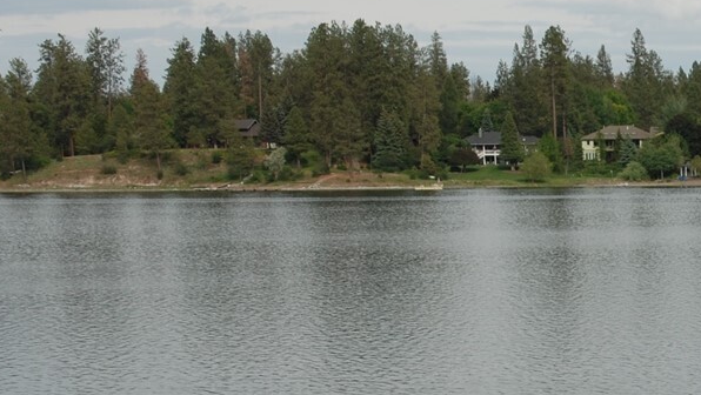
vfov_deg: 9.3
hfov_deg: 15.8
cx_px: 873
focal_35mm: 129
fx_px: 2408
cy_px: 460
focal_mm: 29
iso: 100
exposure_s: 1/250
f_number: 8
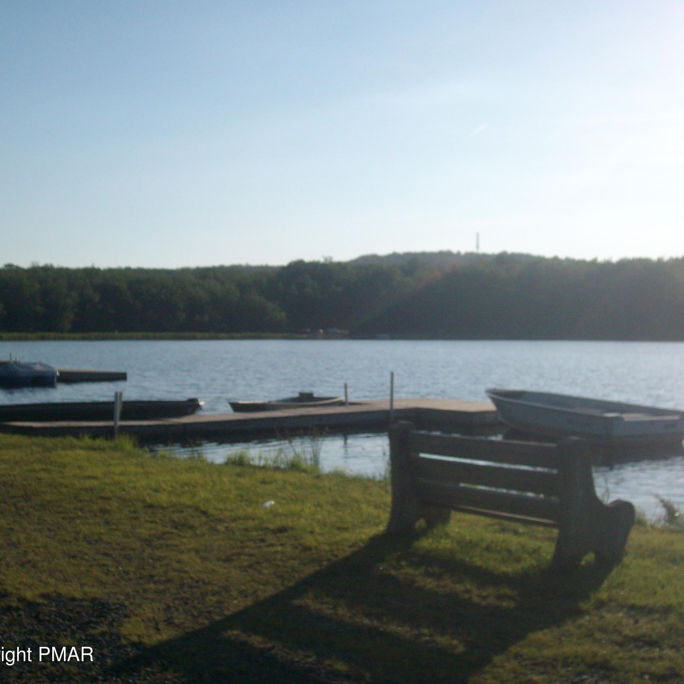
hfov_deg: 31.6
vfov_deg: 31.6
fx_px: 1207
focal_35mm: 54
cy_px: 337
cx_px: 348
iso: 80
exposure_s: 1/357
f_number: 7.9
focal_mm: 7.46
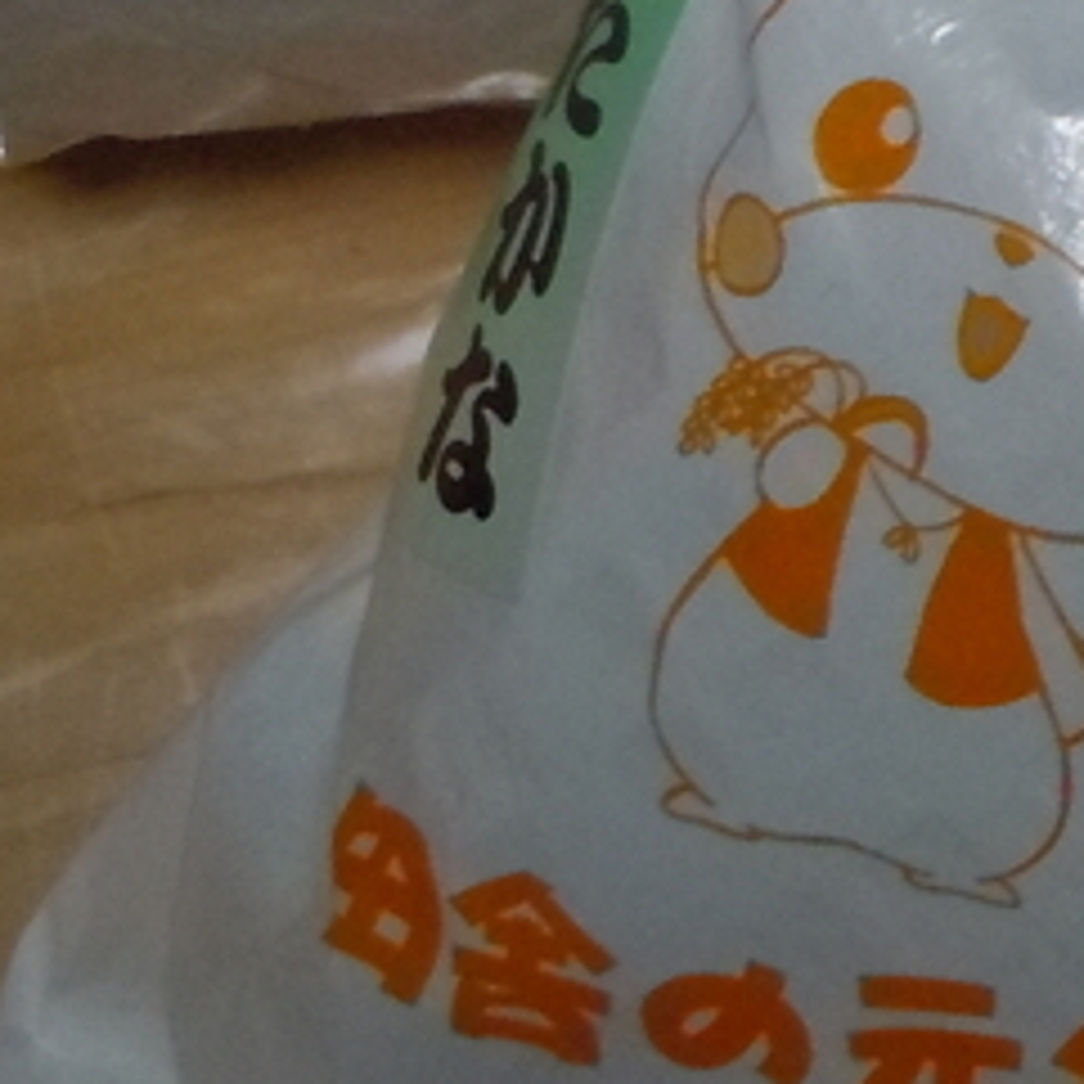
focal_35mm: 124
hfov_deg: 12.5
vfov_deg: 13.8
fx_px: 4393
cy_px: -58
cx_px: 2101
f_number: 4
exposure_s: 1/125
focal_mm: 5.9
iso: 500
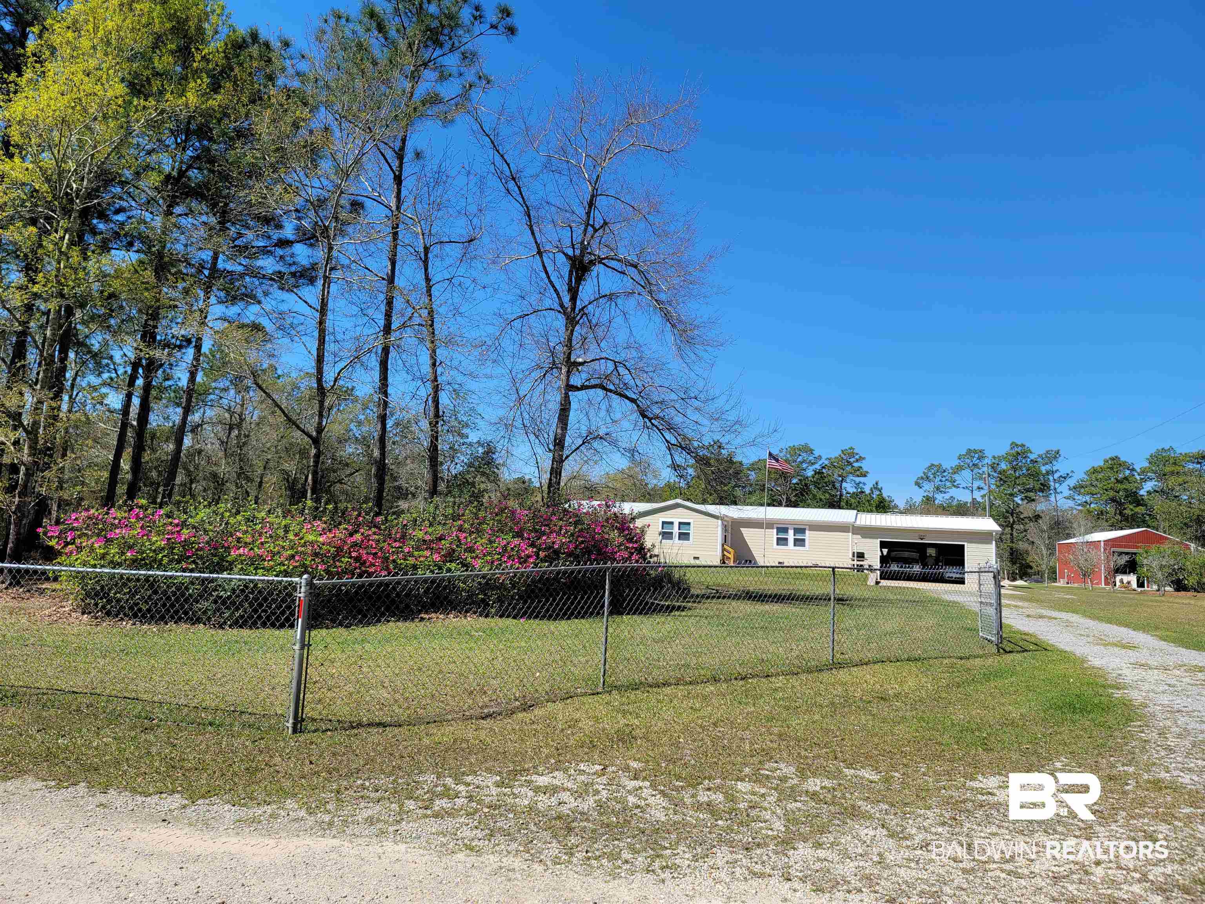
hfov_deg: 69.4
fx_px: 870
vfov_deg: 54.9
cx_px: 602
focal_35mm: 25
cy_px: 452
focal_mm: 7
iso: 20
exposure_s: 1/970
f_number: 1.8
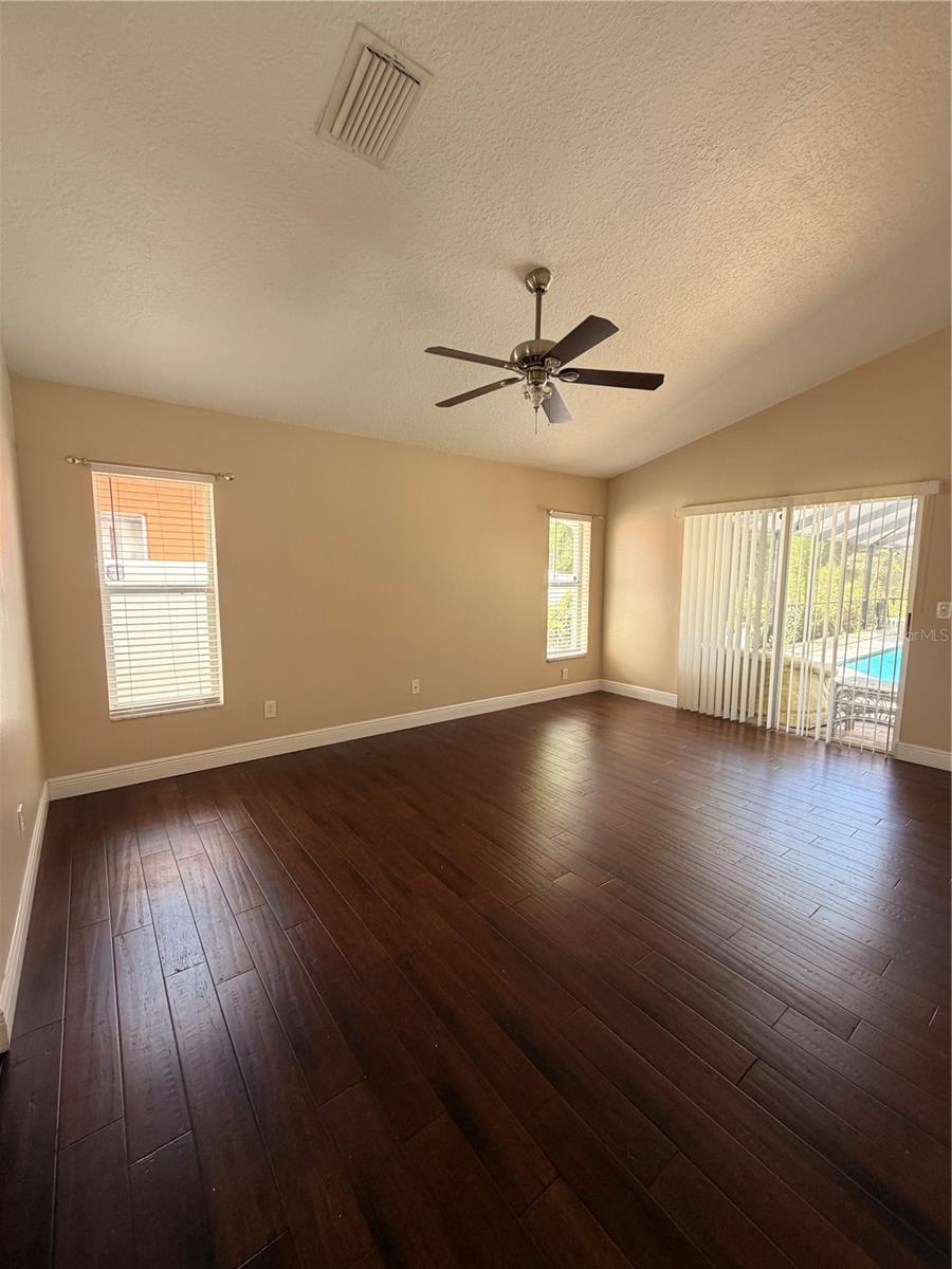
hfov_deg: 85.7
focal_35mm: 14
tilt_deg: -7.1
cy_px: 634
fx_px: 513
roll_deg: -0.9
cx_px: 476
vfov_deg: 102.1
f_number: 2.2
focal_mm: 2.22
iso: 200
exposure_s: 1/121
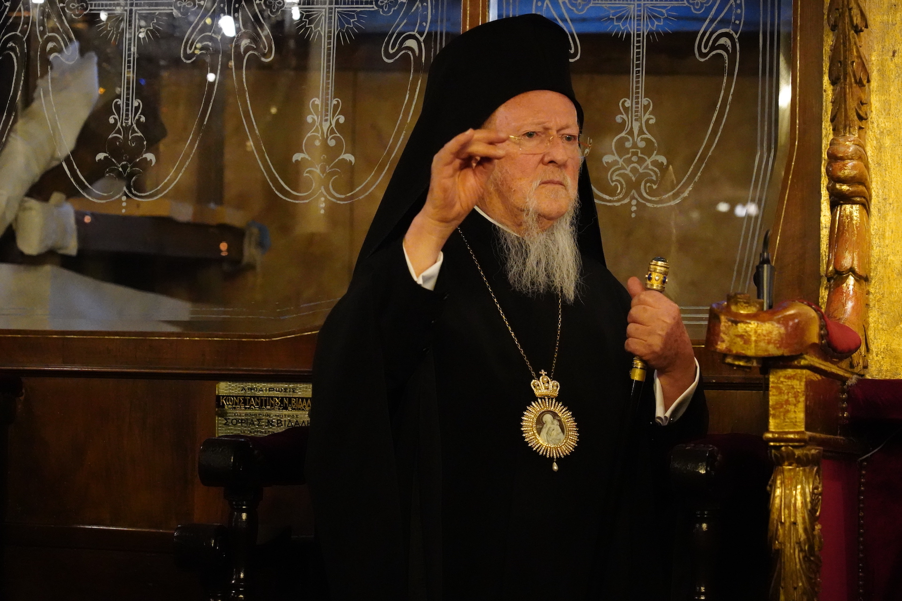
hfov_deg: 19.5
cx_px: 451
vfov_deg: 13.0
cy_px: 300
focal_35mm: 105
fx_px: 2631
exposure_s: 1/400
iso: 20000
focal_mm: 105
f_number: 5.6
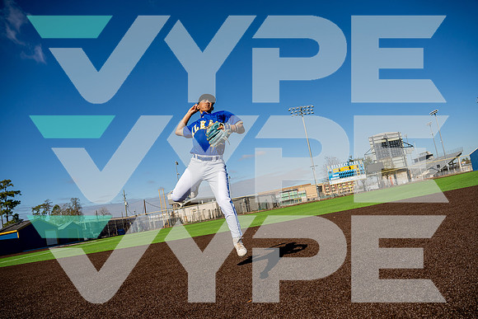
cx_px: 243
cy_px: 180
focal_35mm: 23
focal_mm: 20
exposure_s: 1/2500
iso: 100
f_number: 4
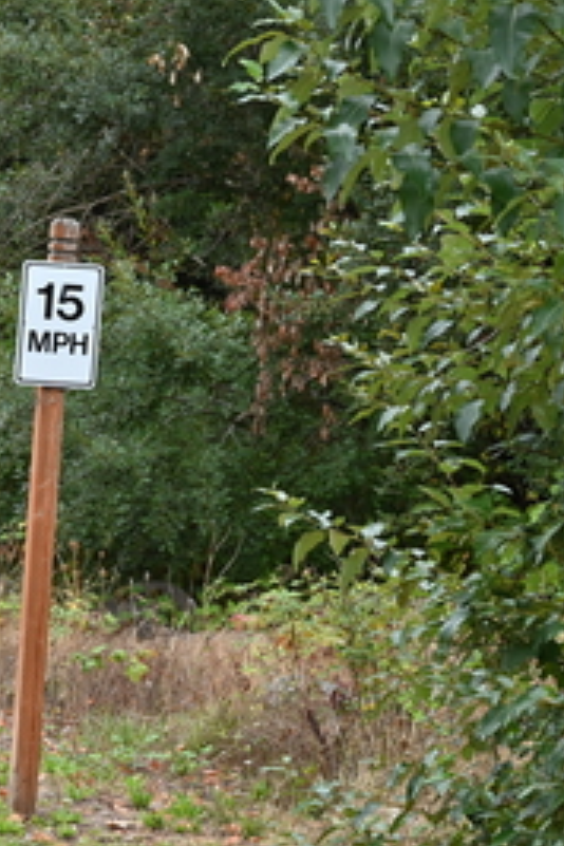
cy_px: 467
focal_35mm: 144
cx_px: -276
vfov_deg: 14.2
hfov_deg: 9.3
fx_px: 3384
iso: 500
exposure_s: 1/125
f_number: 6
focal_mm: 70
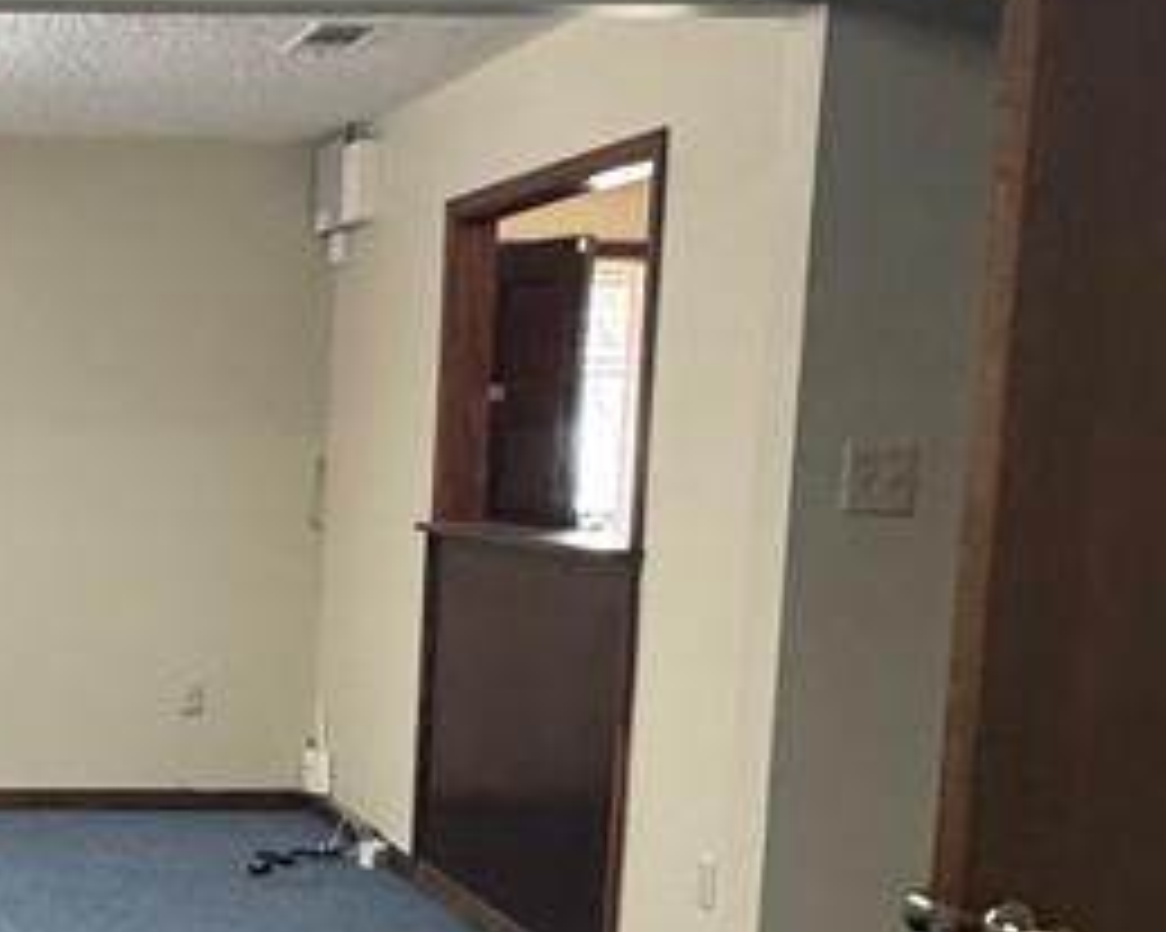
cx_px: -203
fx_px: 1863
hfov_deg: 30.1
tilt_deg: -7.6
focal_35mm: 54
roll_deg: -1.1
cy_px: 653
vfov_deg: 27.8
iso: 400
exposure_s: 1/60
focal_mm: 2.22
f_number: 2.2
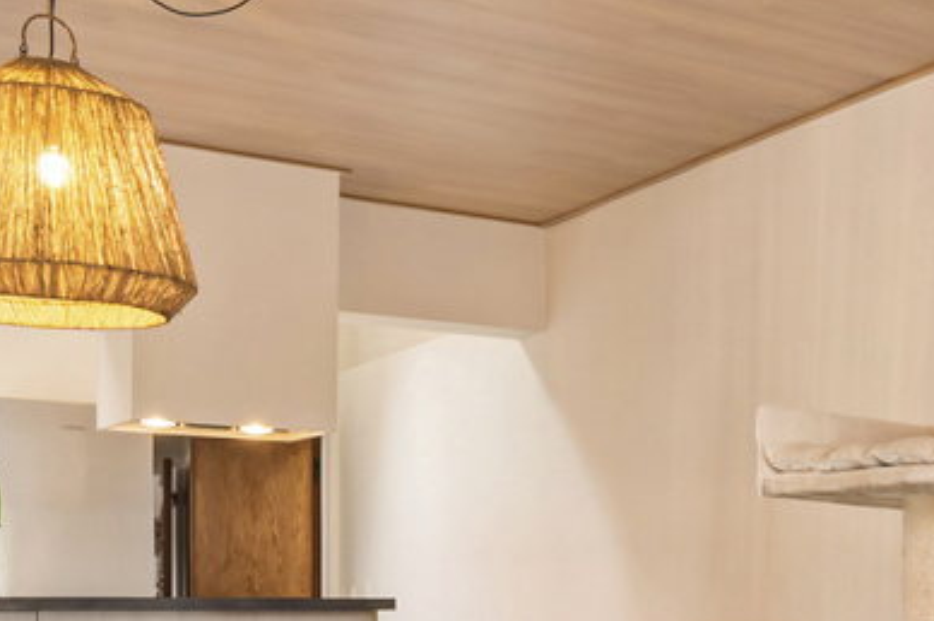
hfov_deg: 28.4
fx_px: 1685
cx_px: 1007
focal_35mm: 65
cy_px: 573
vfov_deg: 20.4
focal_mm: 14
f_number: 11
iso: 400
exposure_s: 1
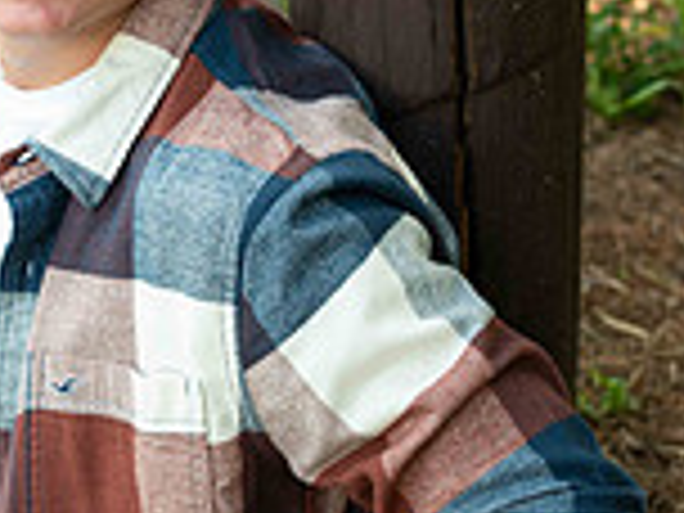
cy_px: 320
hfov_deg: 9.2
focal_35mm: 214
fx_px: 4229
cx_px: 68
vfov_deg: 6.9
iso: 400
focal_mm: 75
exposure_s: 1/200
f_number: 5
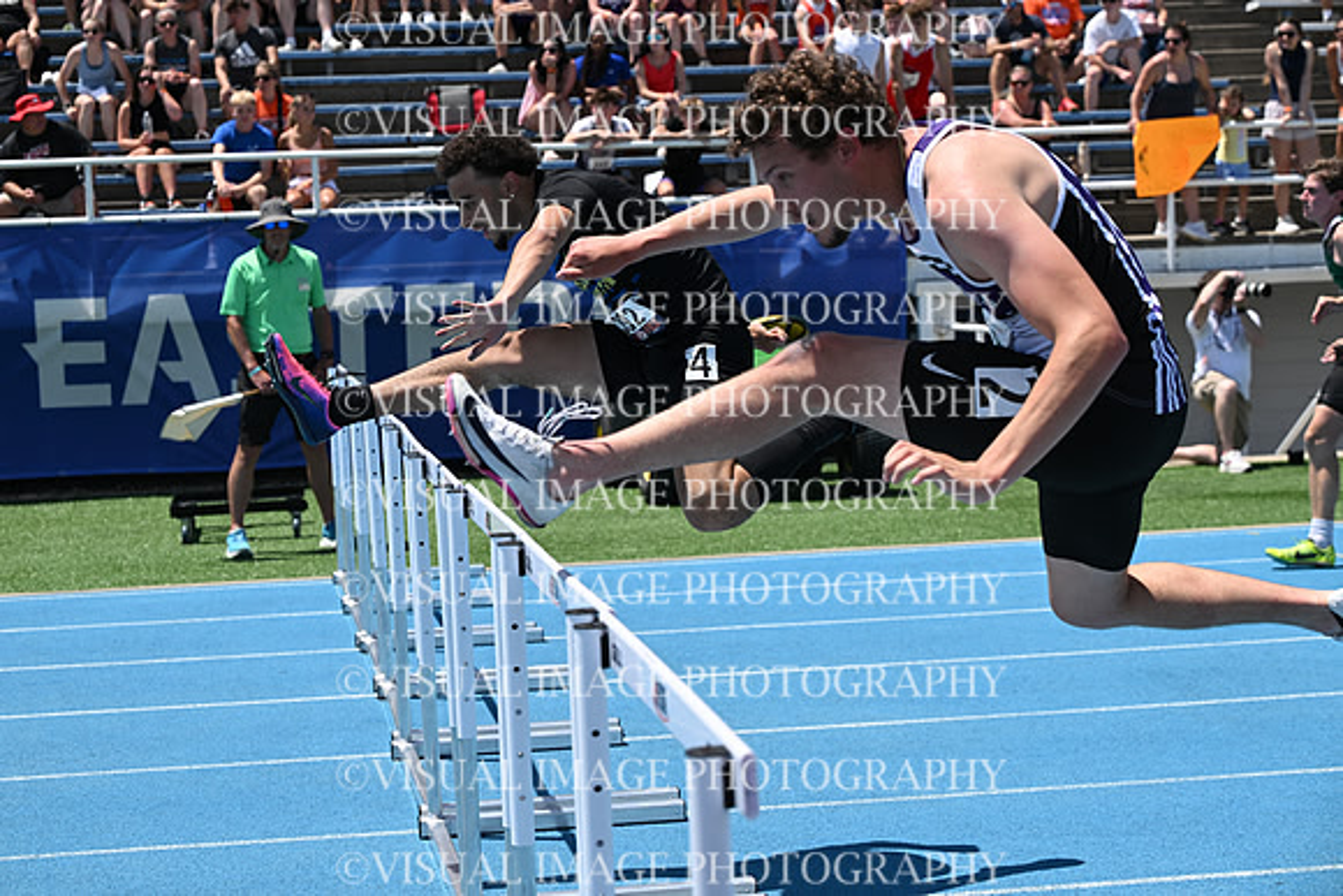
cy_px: 448
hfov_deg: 28.8
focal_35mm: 70
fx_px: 2612
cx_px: 672
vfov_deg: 19.5
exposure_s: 1/2500
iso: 400
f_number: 5.6
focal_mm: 70
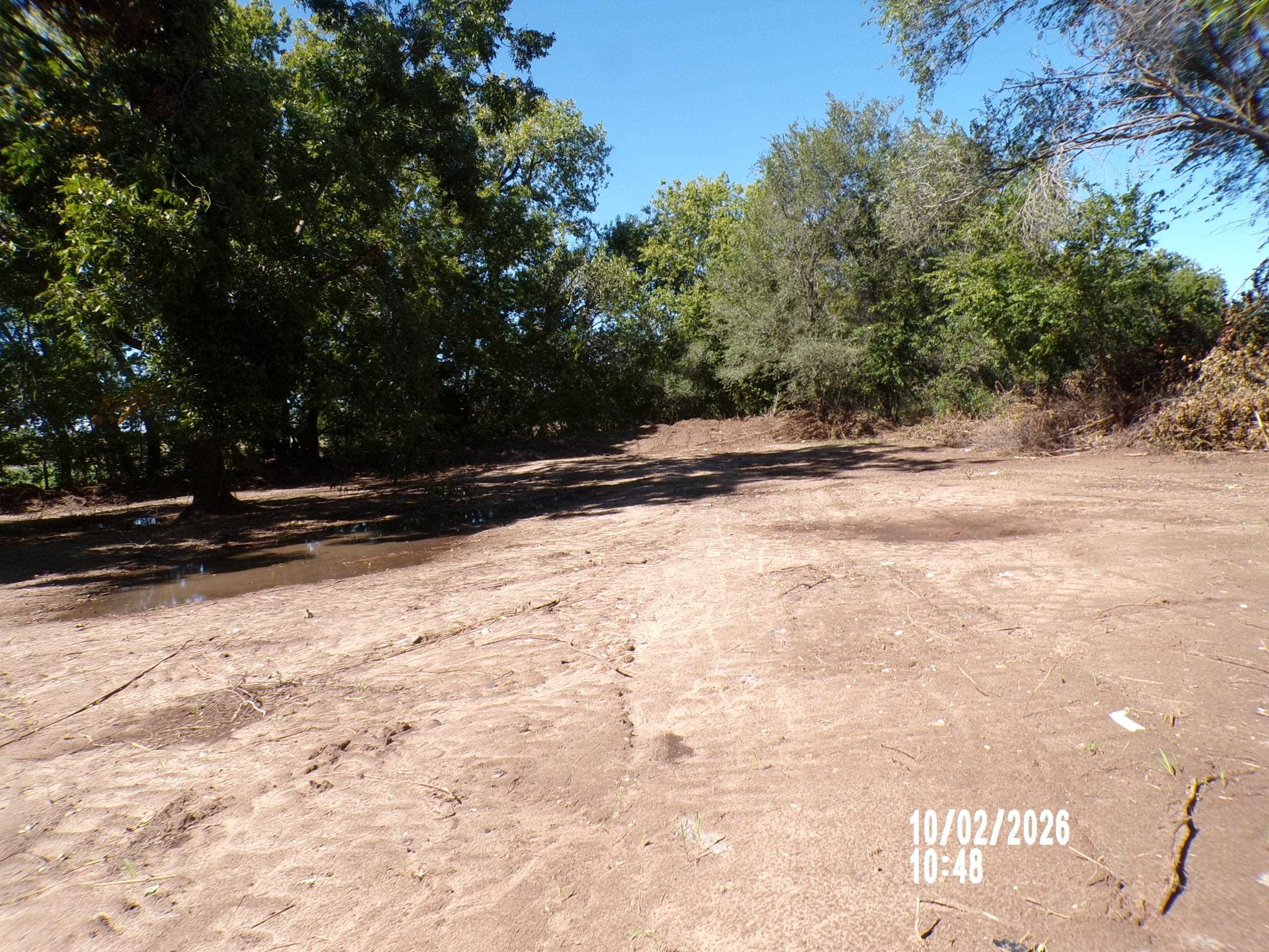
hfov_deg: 71.6
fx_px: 880
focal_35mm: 24
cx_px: 634
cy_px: 476
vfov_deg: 56.8
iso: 100
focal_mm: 4.3
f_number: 4.4
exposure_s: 1/320
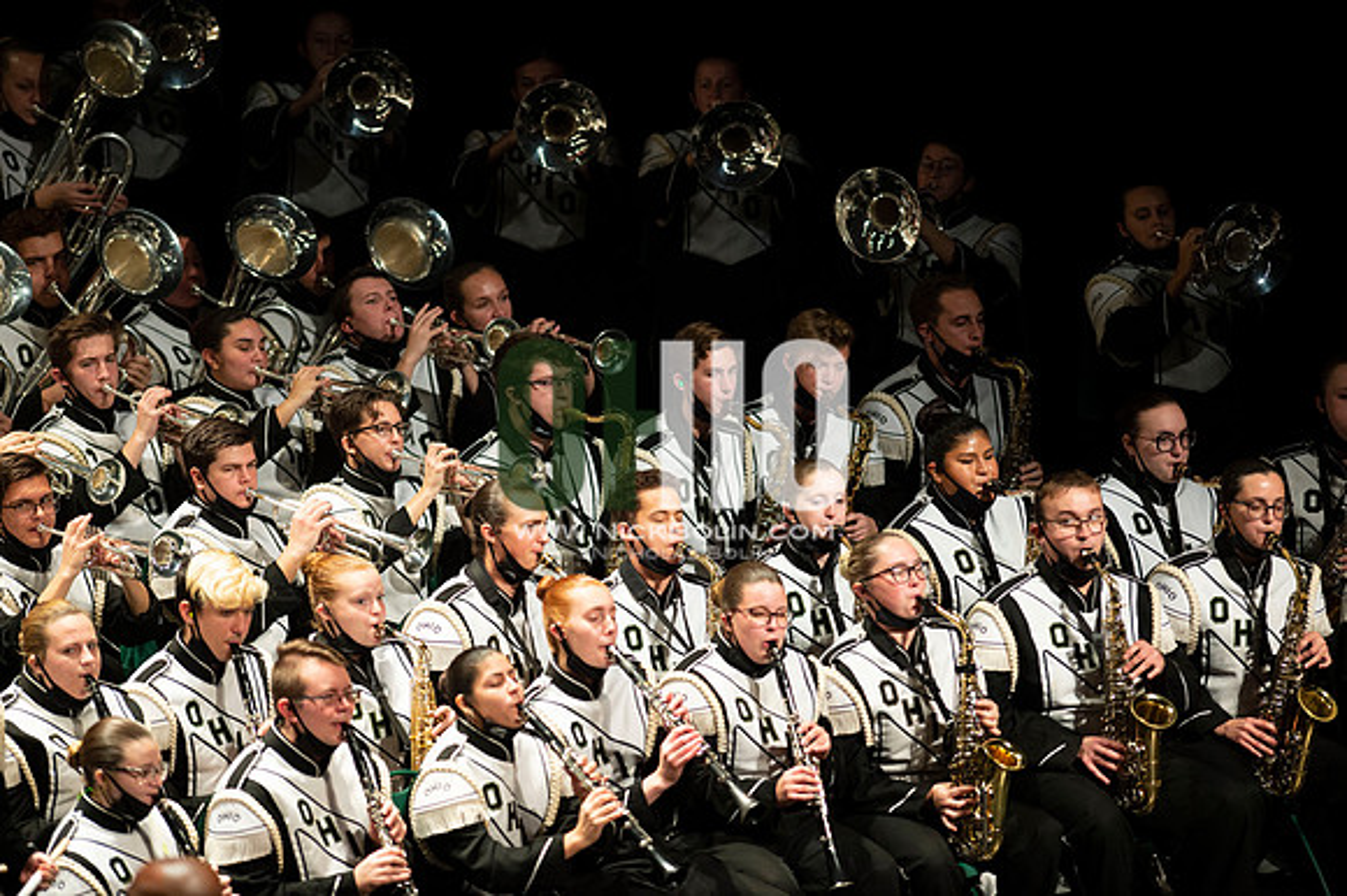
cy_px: 448
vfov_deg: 4.6
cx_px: 674
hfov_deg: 6.9
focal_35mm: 300
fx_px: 11218
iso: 3200
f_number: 2.8
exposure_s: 1/500
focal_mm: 300
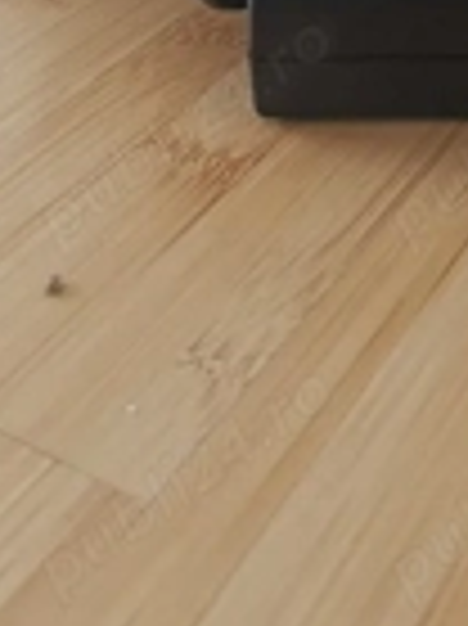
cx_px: 274
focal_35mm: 69
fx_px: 1246
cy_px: -167
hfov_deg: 21.3
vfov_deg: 24.8
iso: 348
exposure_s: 1/100
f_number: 1.7
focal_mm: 5.24
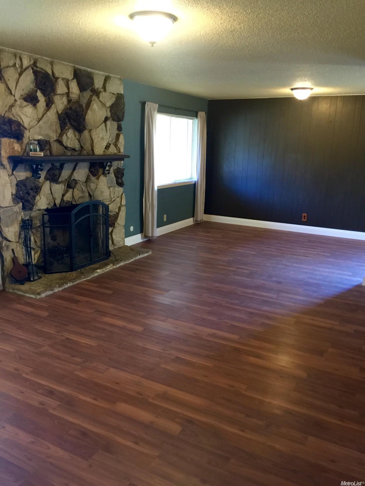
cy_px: 243
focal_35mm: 29
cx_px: 182
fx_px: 408
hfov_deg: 48.2
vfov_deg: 61.7
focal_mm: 4.15
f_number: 2.2
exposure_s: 1/10
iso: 100
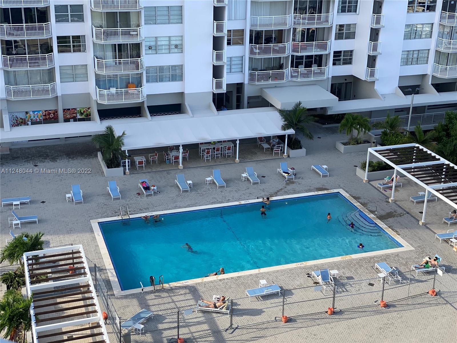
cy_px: 172
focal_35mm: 52
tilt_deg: -22.9
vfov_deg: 28.0
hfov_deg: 36.8
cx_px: 228
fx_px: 687
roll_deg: -1.7
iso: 20
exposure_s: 1/505
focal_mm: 6
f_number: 2
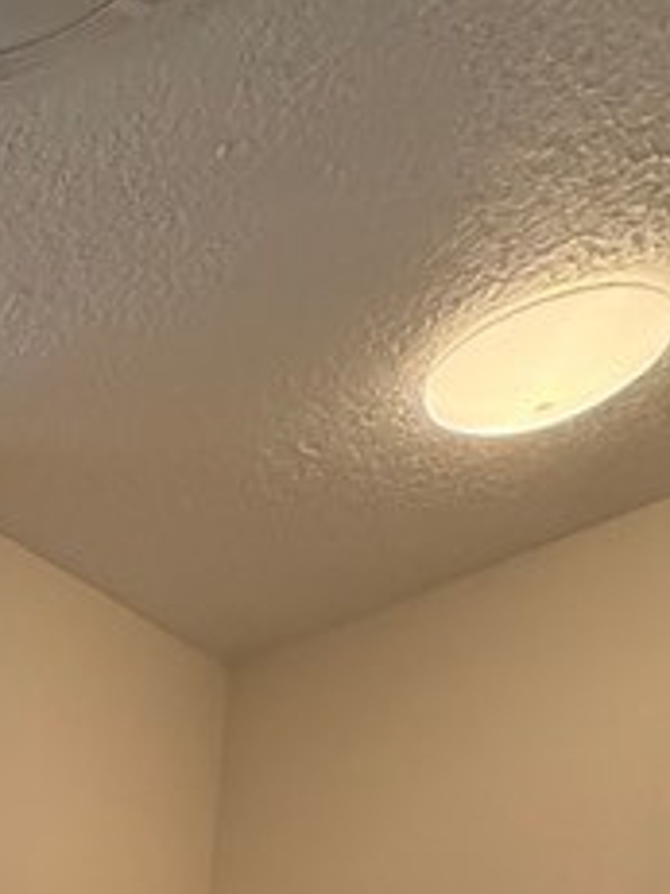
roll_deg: +0.2
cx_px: -662
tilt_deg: -9.0
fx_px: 1602
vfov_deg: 19.8
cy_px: 1718
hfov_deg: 17.3
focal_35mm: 62
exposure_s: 1/120
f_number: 2.2
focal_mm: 2.22
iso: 400
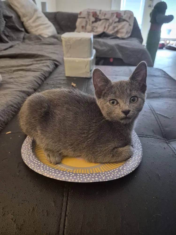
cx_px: 88
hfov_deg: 58.9
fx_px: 156
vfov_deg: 73.9
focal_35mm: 23
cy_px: 118
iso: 1250
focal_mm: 5.4
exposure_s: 1/40
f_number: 1.8
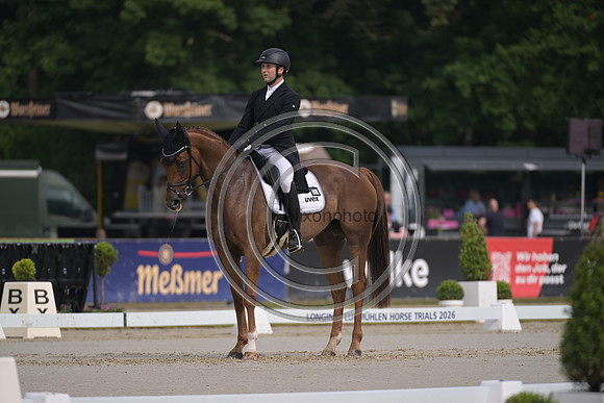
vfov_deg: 3.6
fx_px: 6377
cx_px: 302
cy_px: 202
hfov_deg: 5.4
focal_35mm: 380
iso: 160
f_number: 5
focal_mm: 380
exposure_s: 1/1250
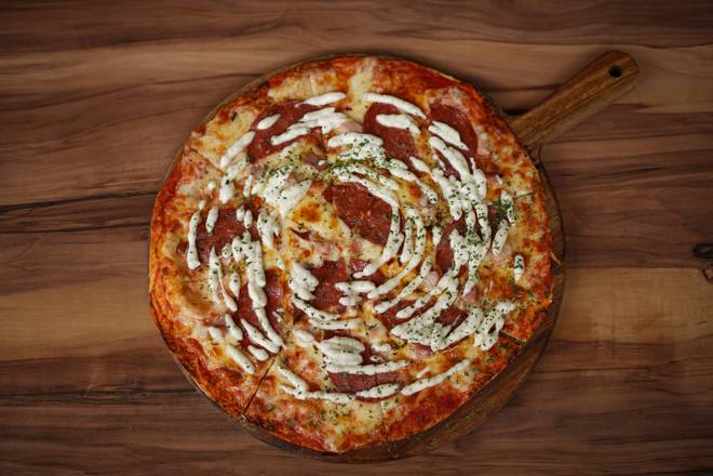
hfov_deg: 39.6
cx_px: 356
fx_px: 990
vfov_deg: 27.0
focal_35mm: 50
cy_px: 238
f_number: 2
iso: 80
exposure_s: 1/100
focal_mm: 50
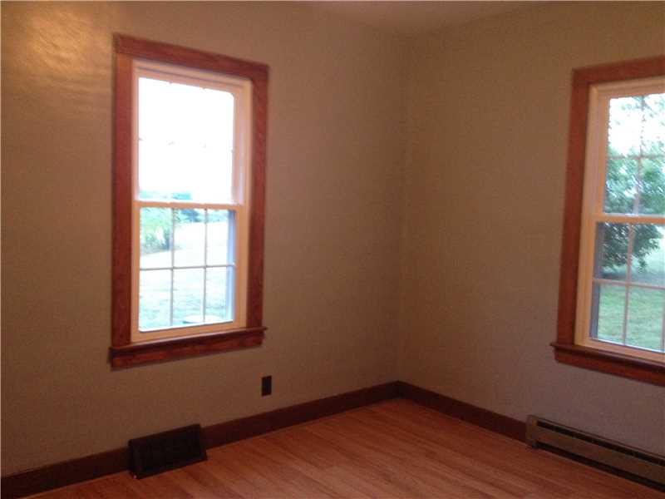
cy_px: 250
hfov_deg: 52.6
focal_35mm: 35
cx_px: 332
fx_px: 672
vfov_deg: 40.7
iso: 400
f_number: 2.4
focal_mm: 4.28
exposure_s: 1/17
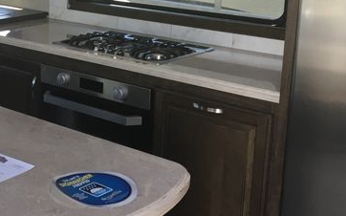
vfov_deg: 18.9
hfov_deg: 28.6
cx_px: 11
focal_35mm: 68
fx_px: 641
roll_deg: +1.0
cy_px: 44
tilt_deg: -11.2
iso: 64
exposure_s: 1/30
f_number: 2.2
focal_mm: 4.15
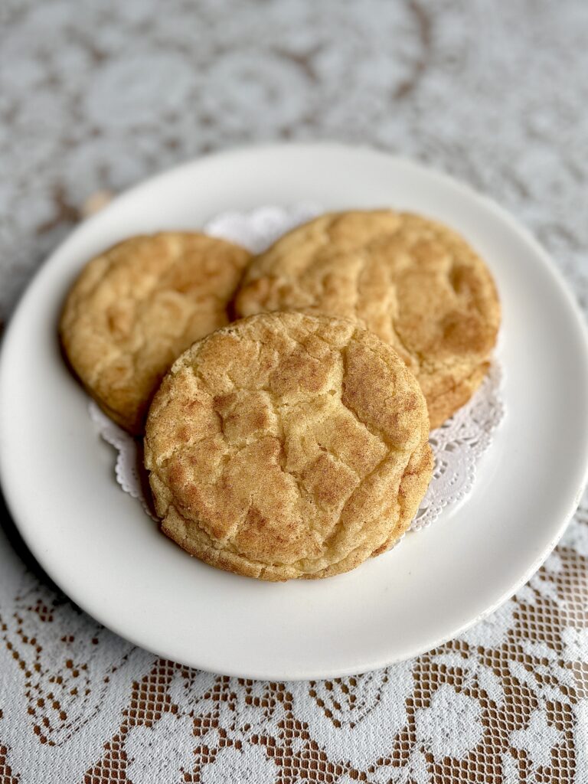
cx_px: 294
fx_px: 544
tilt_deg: -63.5
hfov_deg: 56.8
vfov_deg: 71.6
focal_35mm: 24
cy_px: 392
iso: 80
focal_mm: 6.76
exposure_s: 1/805
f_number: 1.78
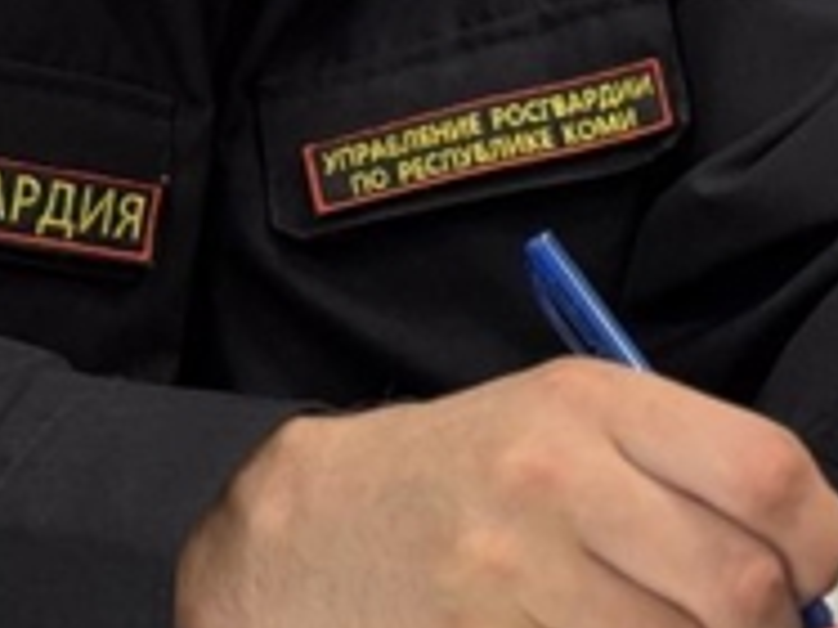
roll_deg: +0.5
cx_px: 571
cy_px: -224
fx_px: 4137
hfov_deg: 11.6
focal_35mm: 171
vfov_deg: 8.5
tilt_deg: -0.8
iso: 200
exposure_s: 1/60
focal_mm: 6.76
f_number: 1.78
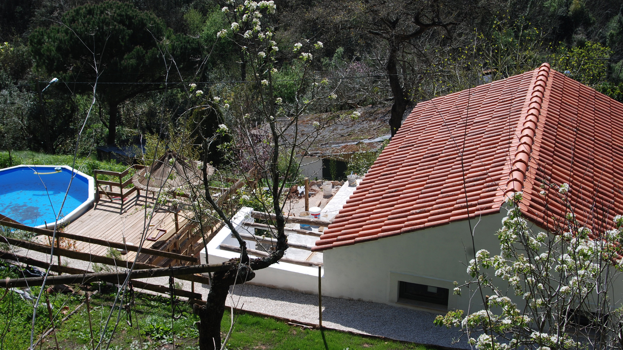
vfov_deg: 26.5
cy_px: 155
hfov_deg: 45.5
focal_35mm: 45
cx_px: 311
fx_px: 743
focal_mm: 28
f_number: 8
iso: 100
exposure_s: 1/250
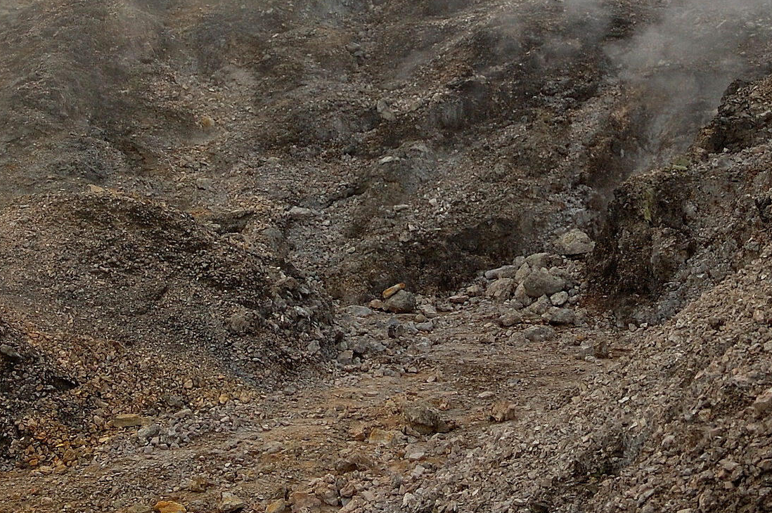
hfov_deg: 33.9
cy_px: -32
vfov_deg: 21.9
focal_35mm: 59
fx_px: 1264
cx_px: 462
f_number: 6.3
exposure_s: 1/80
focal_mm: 18
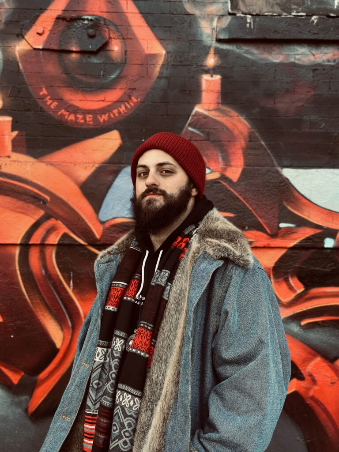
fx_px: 627
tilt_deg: +0.7
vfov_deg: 39.7
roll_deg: -0.5
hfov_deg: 30.3
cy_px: 226
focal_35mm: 48
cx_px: 170
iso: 80
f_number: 1.78
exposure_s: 1/460
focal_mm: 6.86
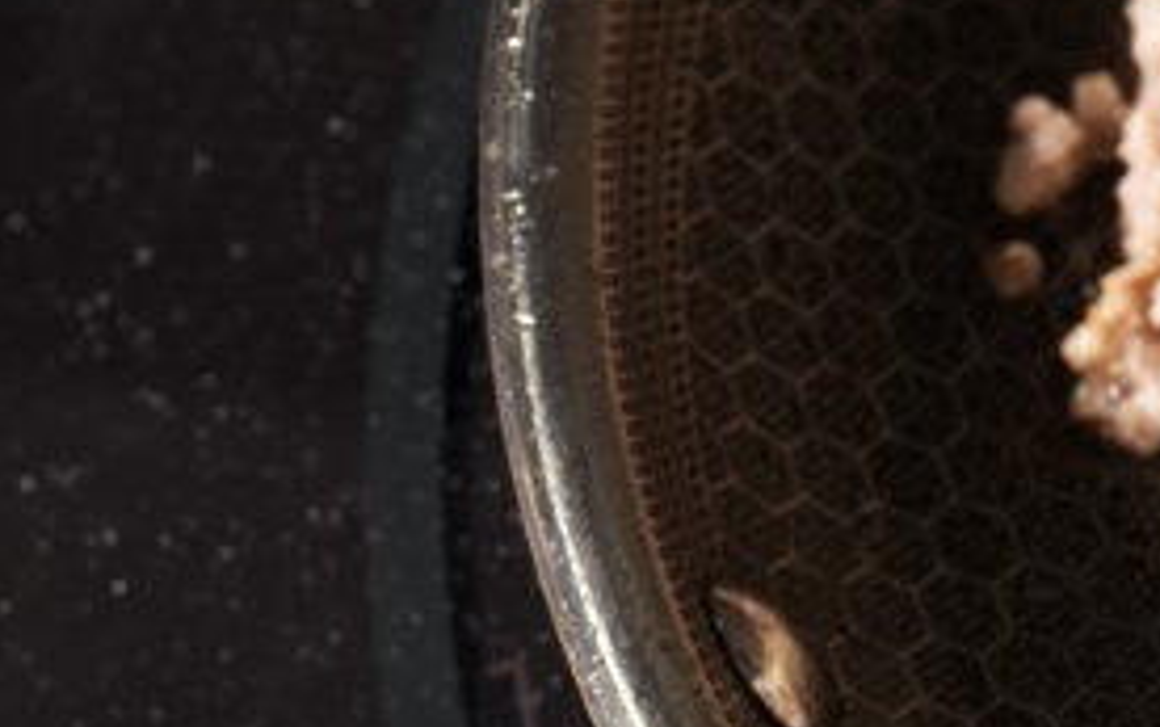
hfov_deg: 8.2
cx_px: 1837
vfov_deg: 5.3
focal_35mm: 248
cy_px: 141
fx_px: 7847
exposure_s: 1/80
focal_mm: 56
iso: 100
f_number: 8
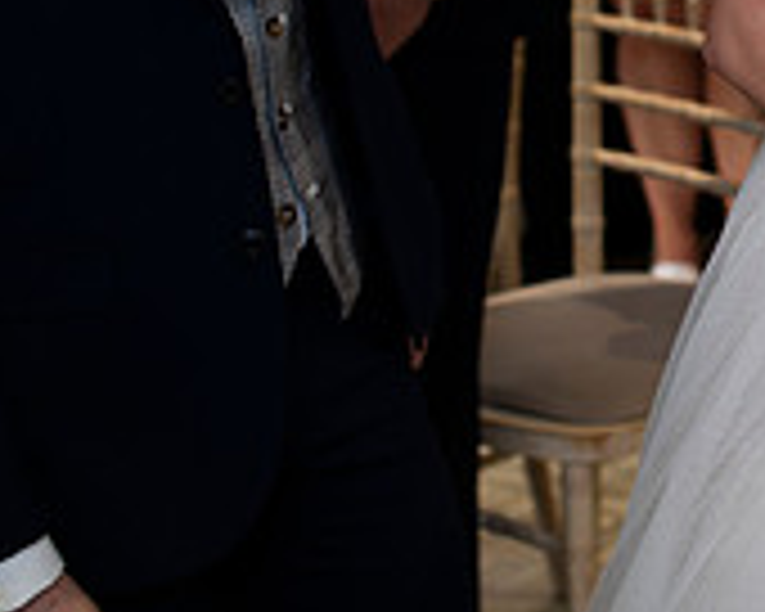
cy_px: -358
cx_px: 1139
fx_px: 2989
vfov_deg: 11.2
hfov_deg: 13.7
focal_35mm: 132
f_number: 2.5
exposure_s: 1/100
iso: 200
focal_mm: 35
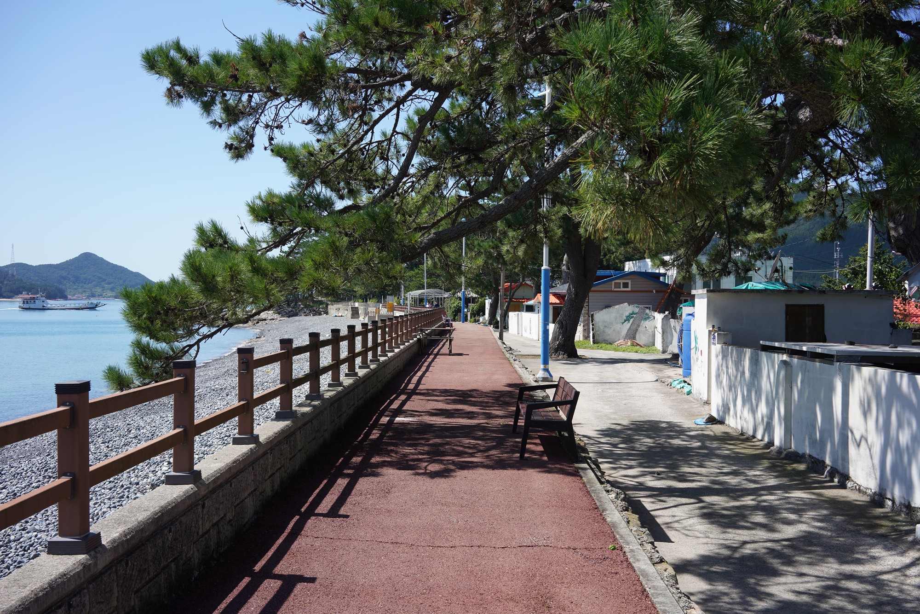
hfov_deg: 54.4
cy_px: 307
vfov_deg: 37.9
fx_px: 895
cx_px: 460
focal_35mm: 35
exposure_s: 1/125
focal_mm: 35
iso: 100
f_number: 10
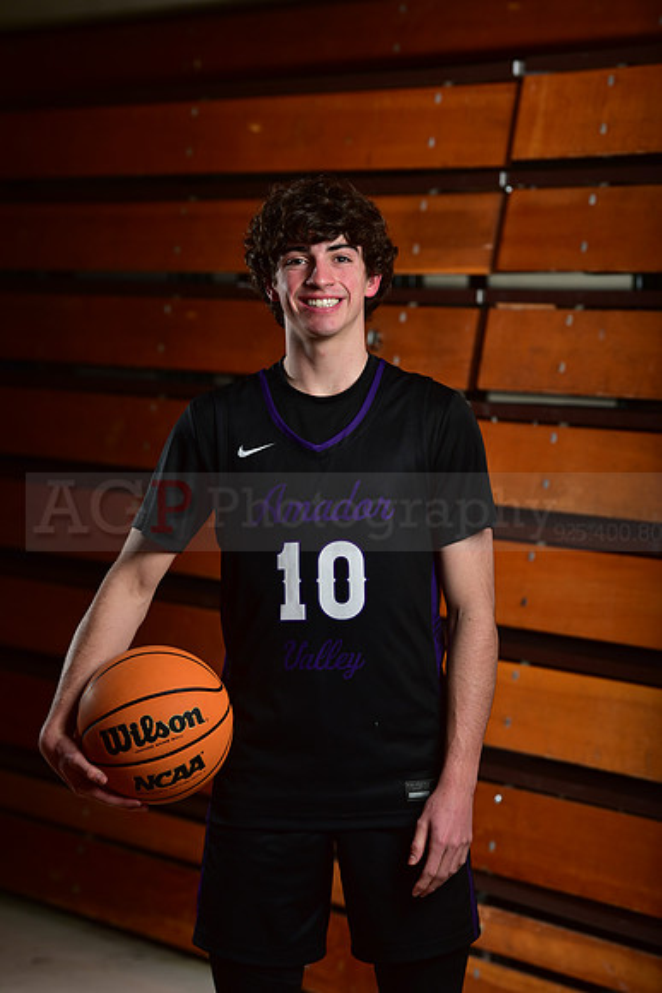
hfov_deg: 8.6
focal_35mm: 160
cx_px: 331
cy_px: 496
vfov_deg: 12.8
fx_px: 4410
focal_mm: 160
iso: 250
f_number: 5.6
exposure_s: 1/250
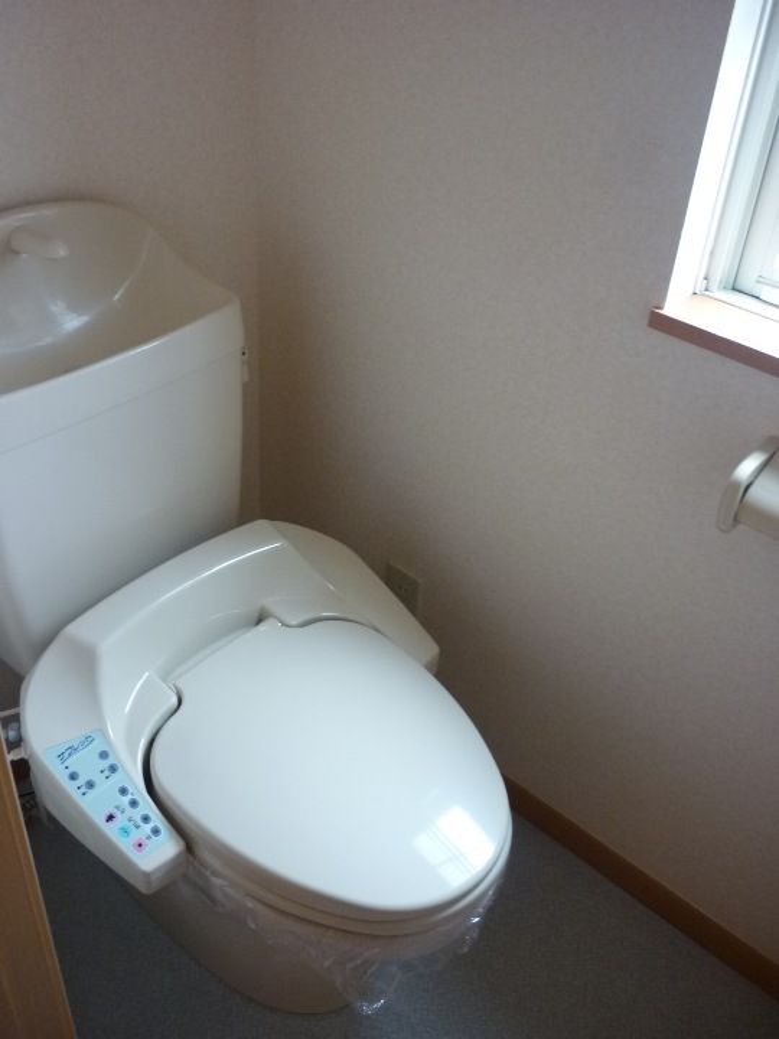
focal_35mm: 33
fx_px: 990
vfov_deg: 55.4
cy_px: 520
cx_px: 390
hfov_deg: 42.9
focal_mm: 5.5
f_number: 2.8
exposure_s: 1/30
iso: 200
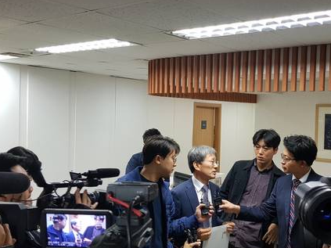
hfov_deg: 46.3
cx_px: 213
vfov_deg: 35.9
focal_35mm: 40
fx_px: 382
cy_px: 131
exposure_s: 1/120
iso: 320
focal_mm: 4.2
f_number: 1.7
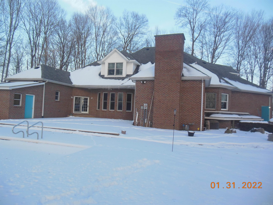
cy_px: 102
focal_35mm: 25
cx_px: 136
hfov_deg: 69.4
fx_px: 197
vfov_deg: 54.9
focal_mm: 4.5
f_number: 3.2
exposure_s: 1/400
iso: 125
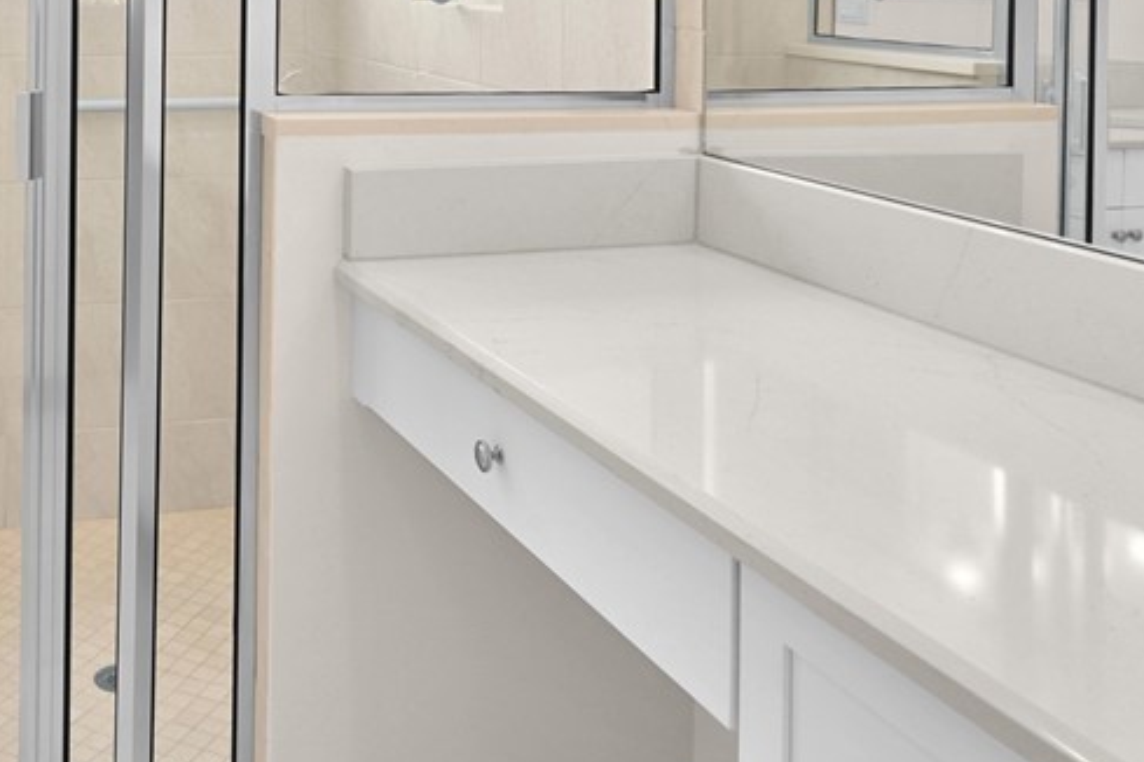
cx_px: 168
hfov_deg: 45.1
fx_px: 1271
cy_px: 65
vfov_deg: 31.7
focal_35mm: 40
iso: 100
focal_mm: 12
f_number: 4
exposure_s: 1/60
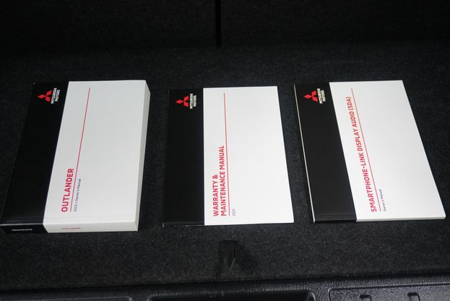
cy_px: 148
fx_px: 475
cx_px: 224
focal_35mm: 38
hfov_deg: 50.7
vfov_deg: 35.1
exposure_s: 1/160
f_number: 4.5
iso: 1250
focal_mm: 25
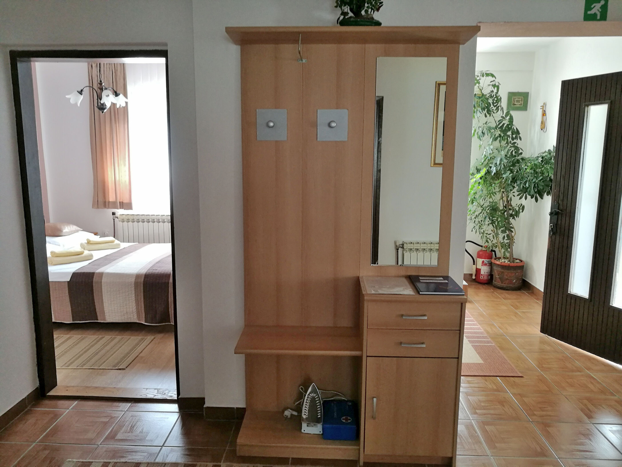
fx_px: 485
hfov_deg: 65.3
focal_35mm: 27
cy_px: 234
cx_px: 311
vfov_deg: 51.4
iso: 200
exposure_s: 1/33.3
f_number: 2.2
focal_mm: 4.5
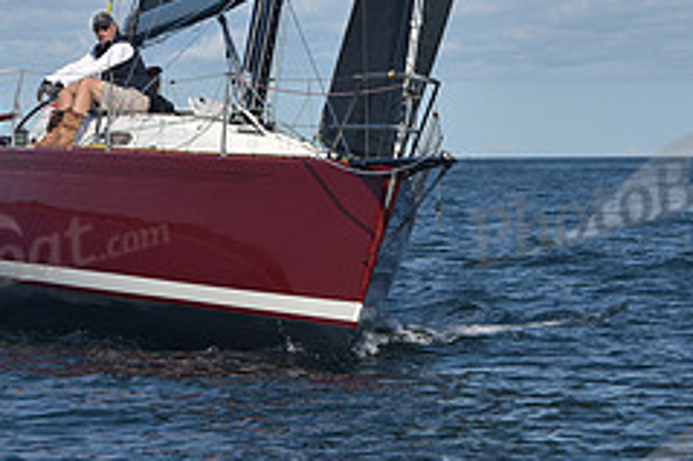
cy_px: 83
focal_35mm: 255
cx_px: 322
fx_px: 4905
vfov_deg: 5.4
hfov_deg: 8.1
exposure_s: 1/800
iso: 250
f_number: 7.1
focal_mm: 105
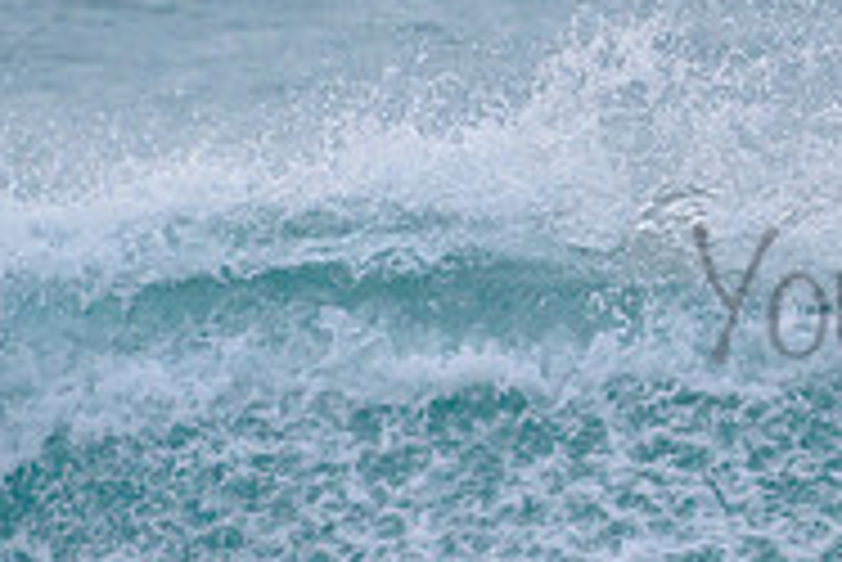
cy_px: 238
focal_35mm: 1901
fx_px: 44495
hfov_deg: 1.1
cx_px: 1117
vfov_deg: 0.7
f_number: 5.6
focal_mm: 500
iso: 720
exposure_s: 1/1600
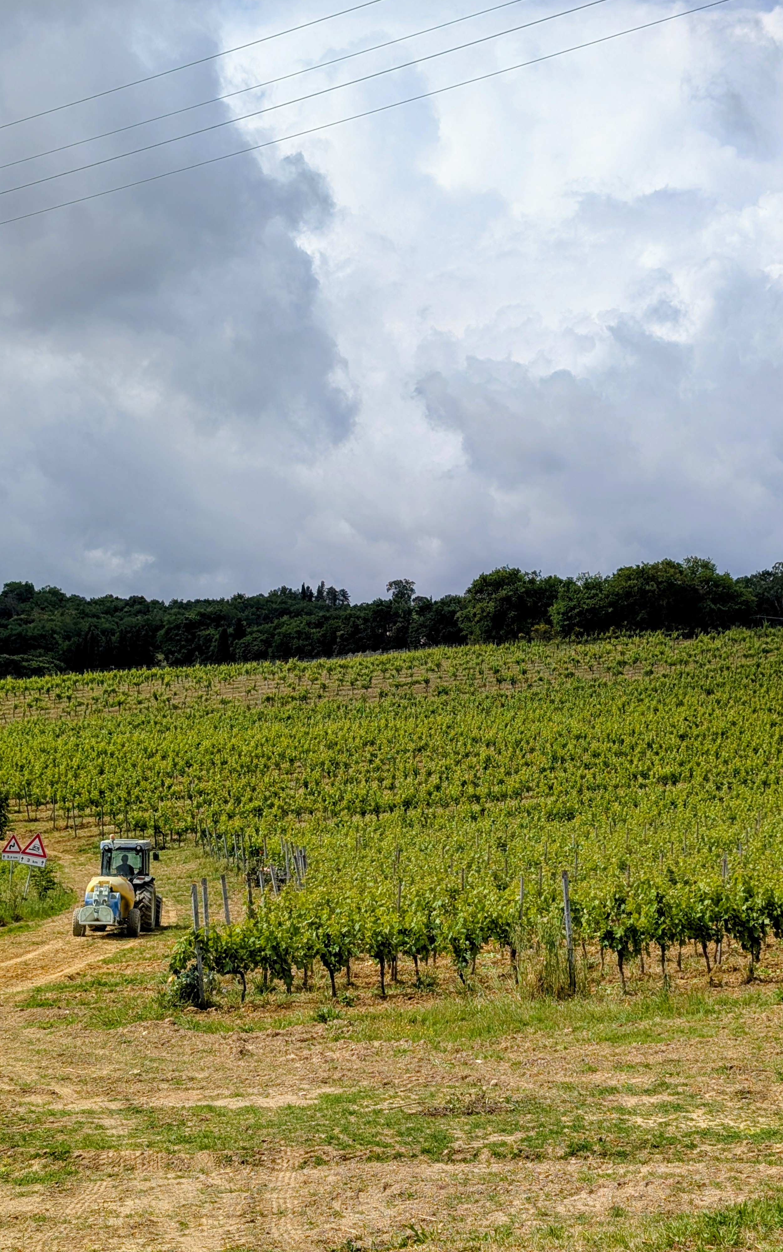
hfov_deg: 24.4
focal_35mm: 53
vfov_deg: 38.2
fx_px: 1809
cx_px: 421
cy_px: 634
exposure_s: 1/2404
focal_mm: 6.9
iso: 21
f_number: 1.68
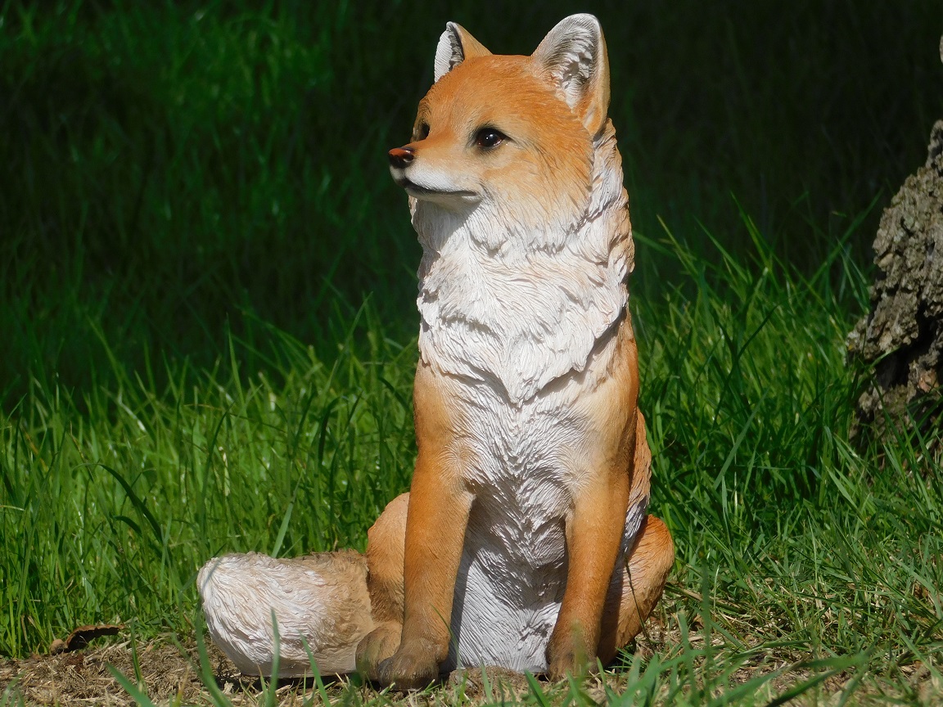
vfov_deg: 5.1
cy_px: 354
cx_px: 472
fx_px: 8009
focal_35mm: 294
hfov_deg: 6.7
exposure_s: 1/800
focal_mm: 52.2
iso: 125
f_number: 5.7
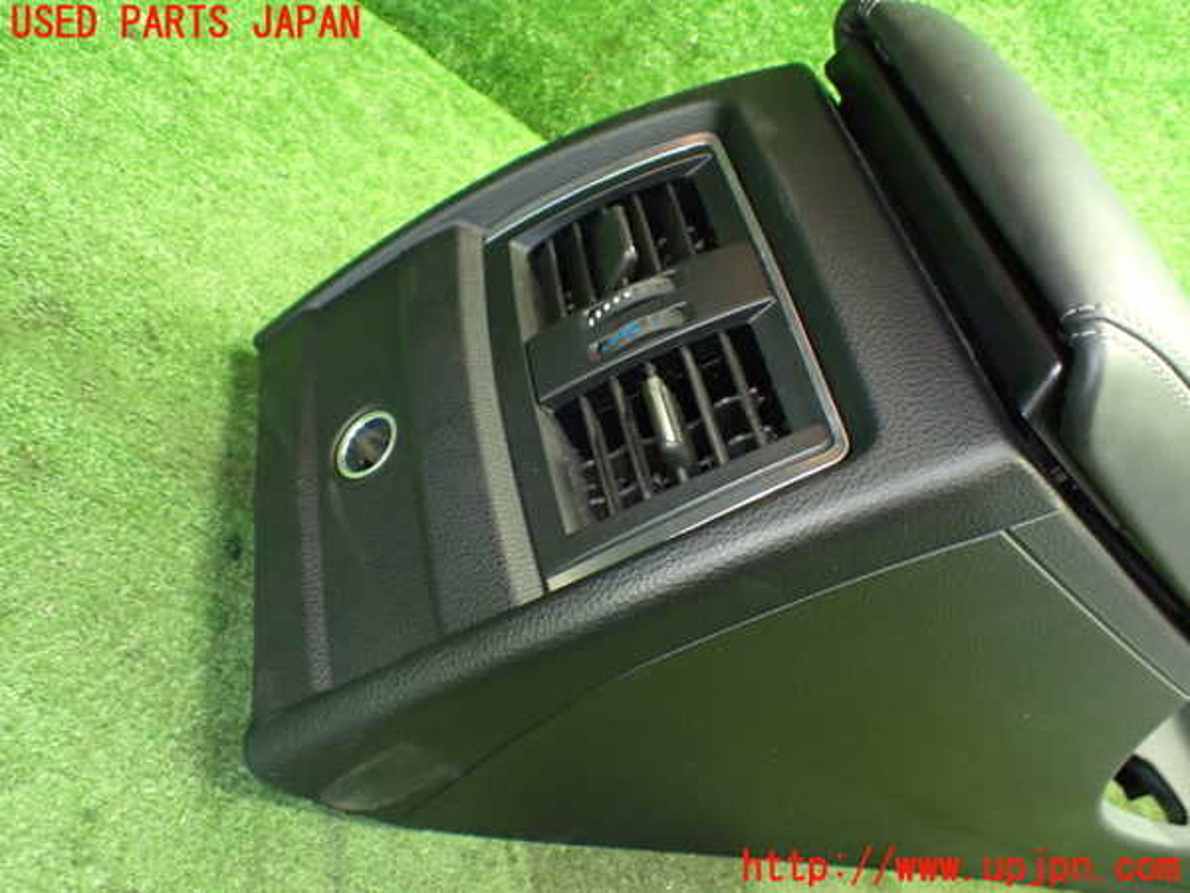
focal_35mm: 30
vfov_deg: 46.8
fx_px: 1031
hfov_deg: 60.0
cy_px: 446
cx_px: 595
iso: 800
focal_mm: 5.4
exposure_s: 1/30
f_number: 2.3
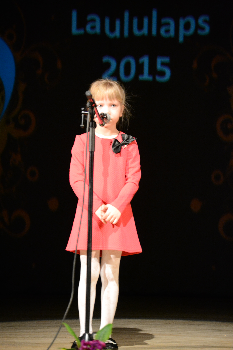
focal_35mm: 142
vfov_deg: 14.4
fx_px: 1383
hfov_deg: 9.6
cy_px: 175
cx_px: 116
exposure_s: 1/50
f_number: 4.5
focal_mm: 95
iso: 1600
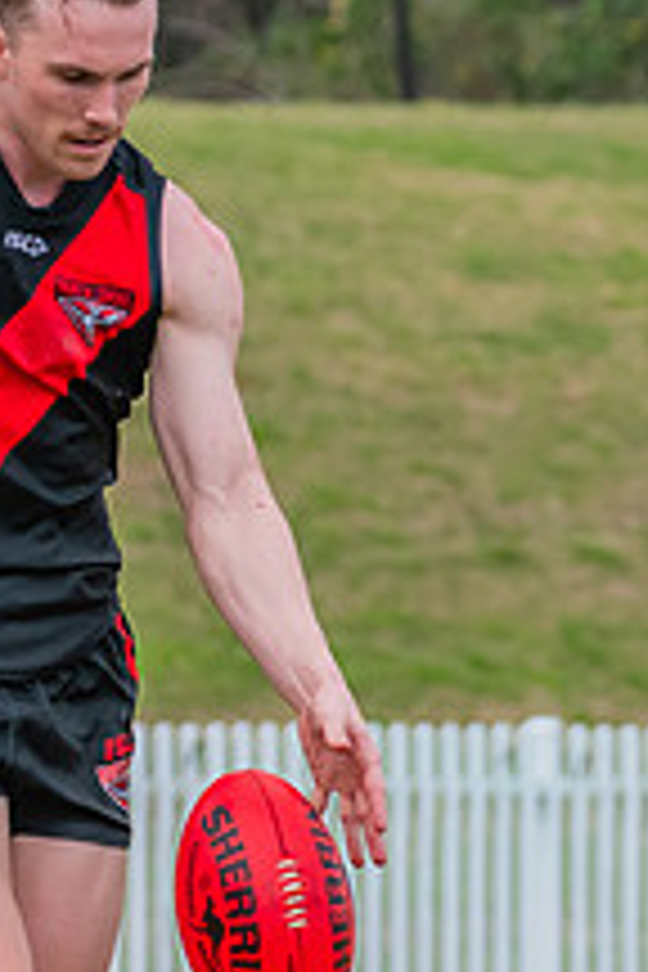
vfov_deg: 2.3
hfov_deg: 1.5
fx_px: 24676
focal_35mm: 914
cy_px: 721
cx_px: 167
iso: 800
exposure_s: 1/1250
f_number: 8
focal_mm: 220
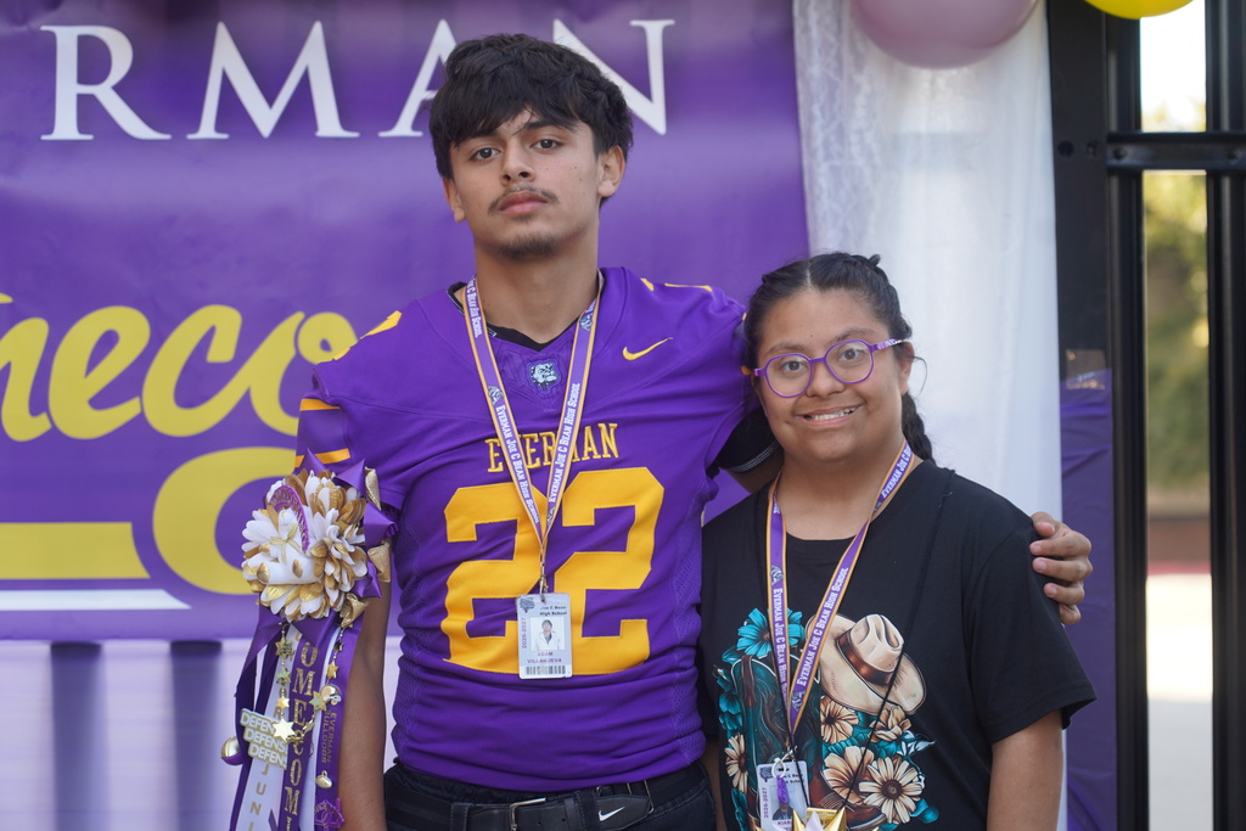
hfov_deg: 21.2
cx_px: 623
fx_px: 3323
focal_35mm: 96
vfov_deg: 14.3
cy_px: 416
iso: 200
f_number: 4
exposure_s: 1/160
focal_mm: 96
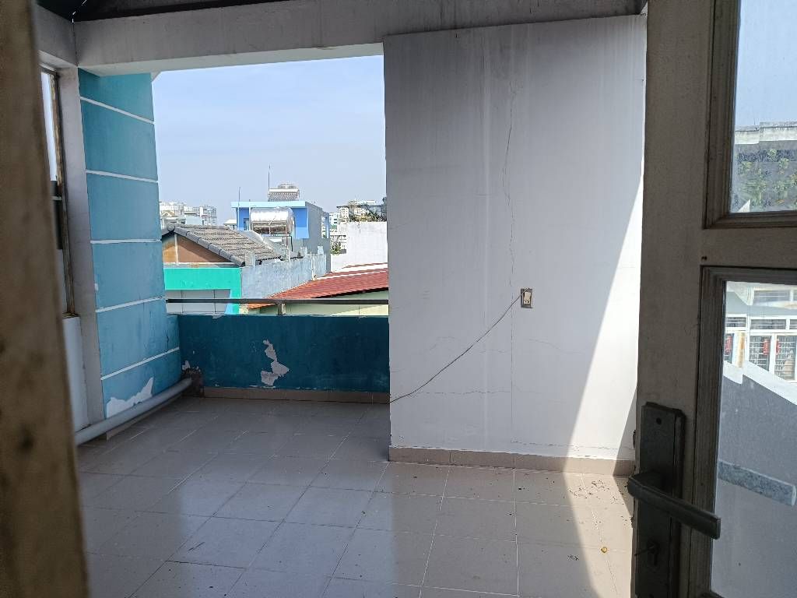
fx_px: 553
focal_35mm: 24
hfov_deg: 71.6
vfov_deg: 56.8
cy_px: 299
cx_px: 398
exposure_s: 1/1429
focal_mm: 5.59
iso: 60
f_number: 1.88
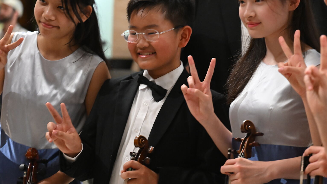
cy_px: 36
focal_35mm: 115
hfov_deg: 18.5
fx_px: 997
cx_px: 229
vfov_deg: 10.5
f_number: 2.8
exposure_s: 1/80
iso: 3600
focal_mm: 70
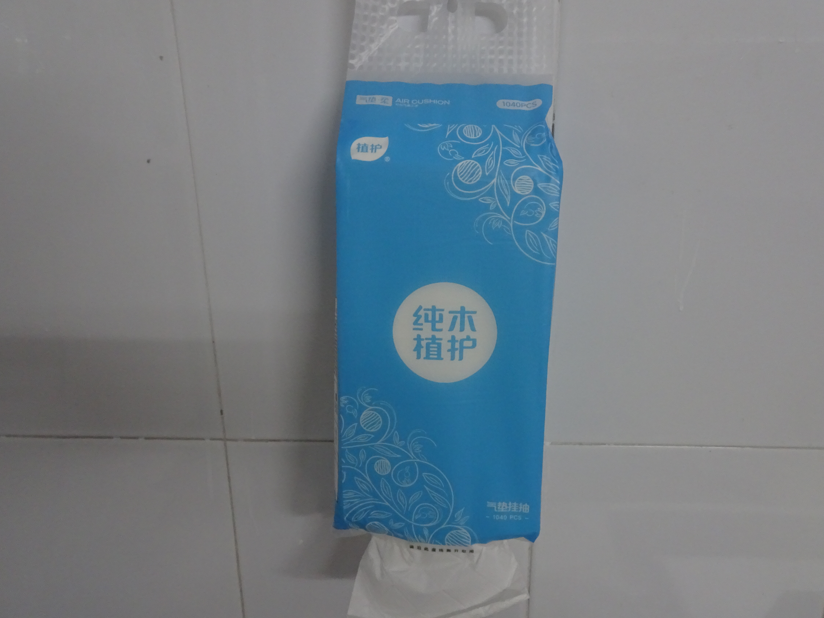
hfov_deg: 67.3
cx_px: 432
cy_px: 327
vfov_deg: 53.0
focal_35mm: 26
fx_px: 619
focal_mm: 4.1
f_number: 3.5
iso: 400
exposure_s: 1/30
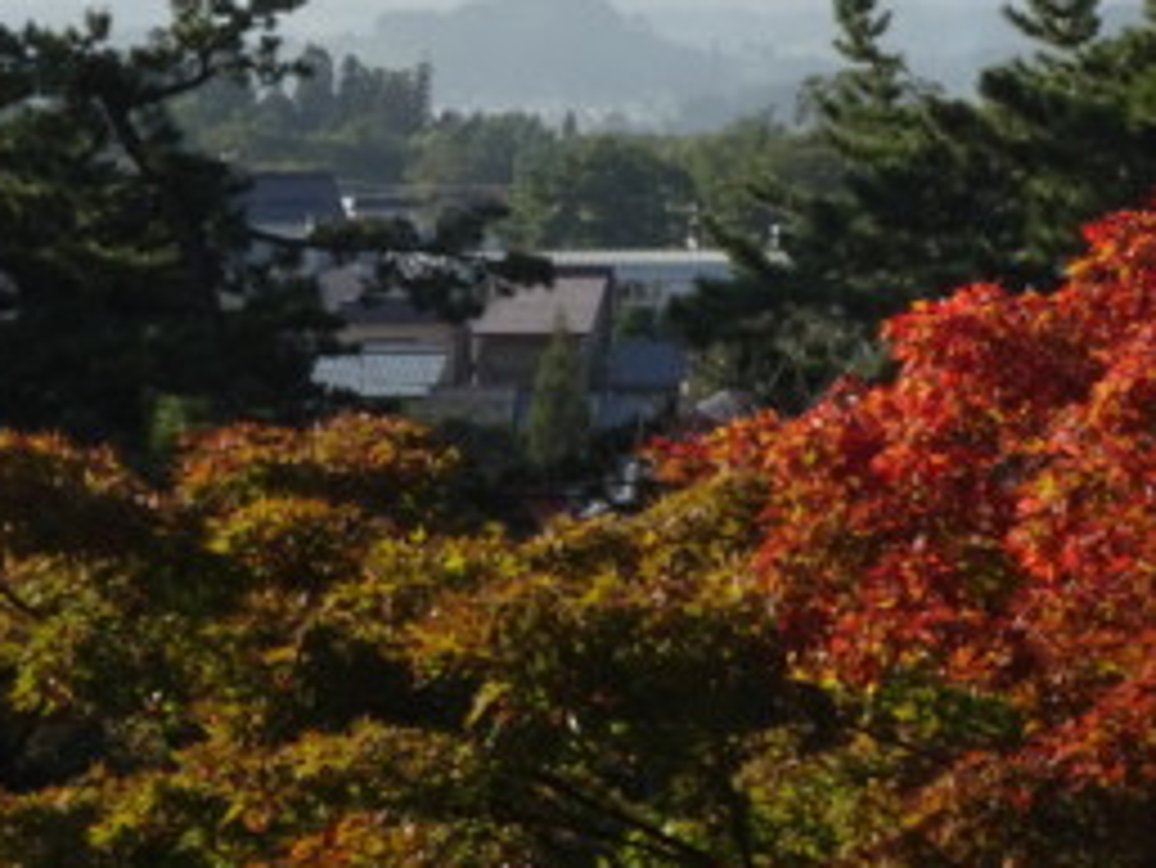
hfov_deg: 9.4
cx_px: 706
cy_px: -72
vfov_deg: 7.0
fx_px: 7016
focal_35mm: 210
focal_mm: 15.45
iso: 160
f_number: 8
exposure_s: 1/250
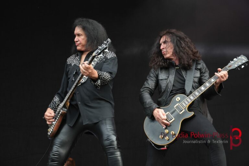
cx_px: 124
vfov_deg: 13.8
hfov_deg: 20.6
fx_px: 685
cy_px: 83
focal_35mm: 99
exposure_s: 1/160
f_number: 5
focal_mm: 66
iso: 400
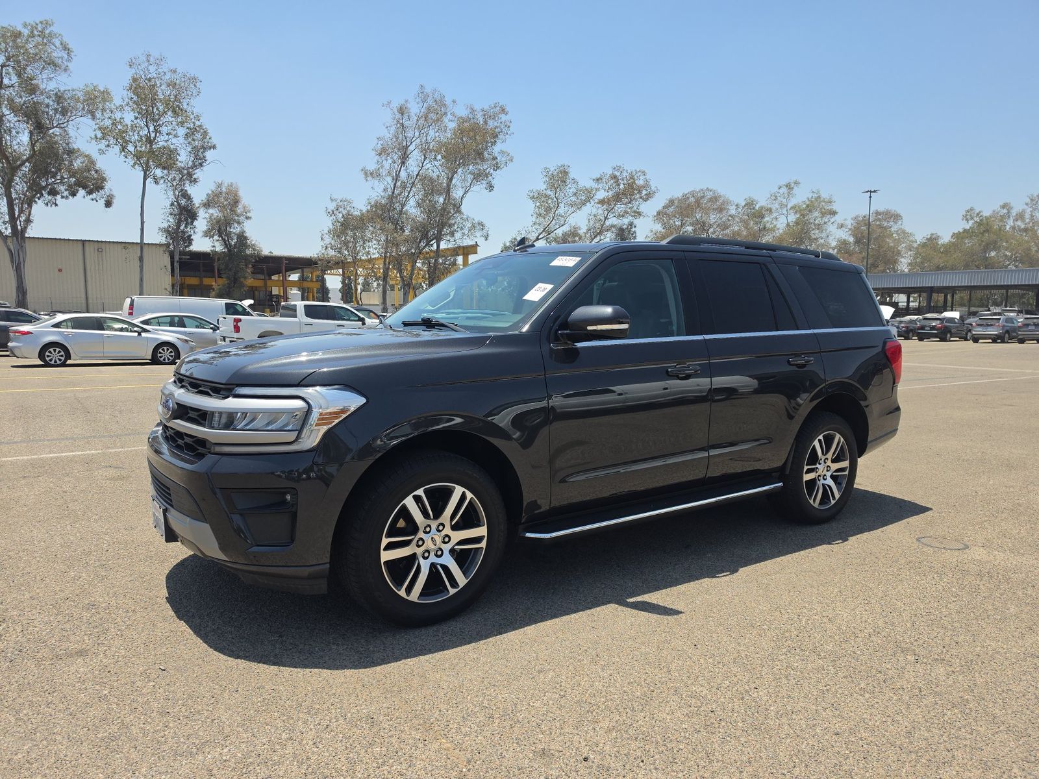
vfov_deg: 58.9
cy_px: 390
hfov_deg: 73.9
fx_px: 690
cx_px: 520
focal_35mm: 23
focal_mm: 6.5
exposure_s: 1/5015
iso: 64
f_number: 1.4
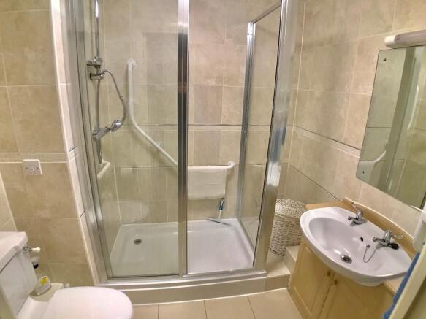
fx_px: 345
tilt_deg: -17.2
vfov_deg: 49.7
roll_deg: -0.6
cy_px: 160
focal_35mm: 28
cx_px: 213
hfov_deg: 63.5
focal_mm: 3.99
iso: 40
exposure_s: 1/33
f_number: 1.8
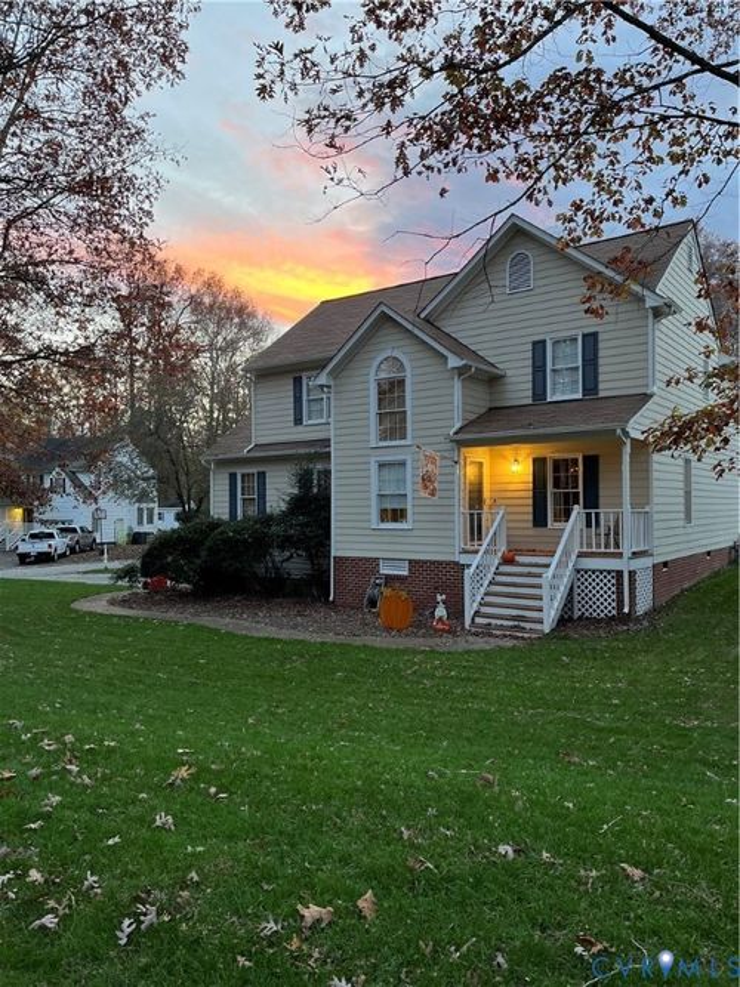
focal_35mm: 26
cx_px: 370
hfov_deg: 53.0
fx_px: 741
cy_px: 494
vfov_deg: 67.3
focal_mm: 5.1
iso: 250
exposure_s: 1/60
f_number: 1.6
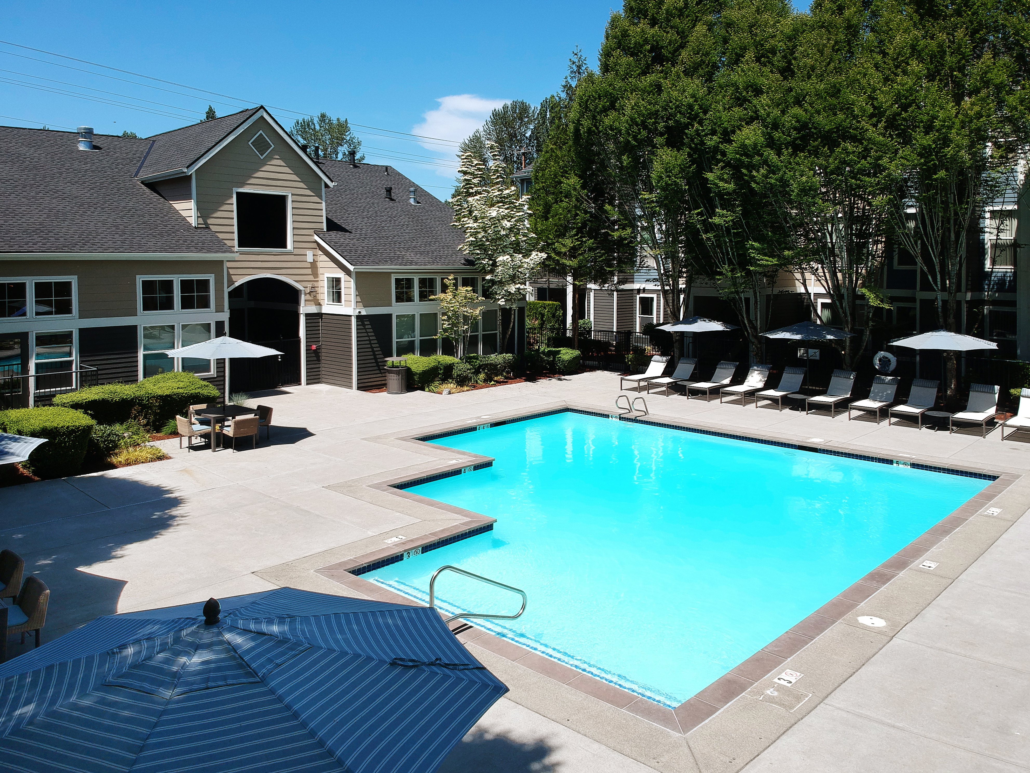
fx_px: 744
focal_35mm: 25
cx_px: 515
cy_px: 386
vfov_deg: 54.9
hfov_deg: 69.4
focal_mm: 4.49
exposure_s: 1/1000
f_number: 2.6
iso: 100
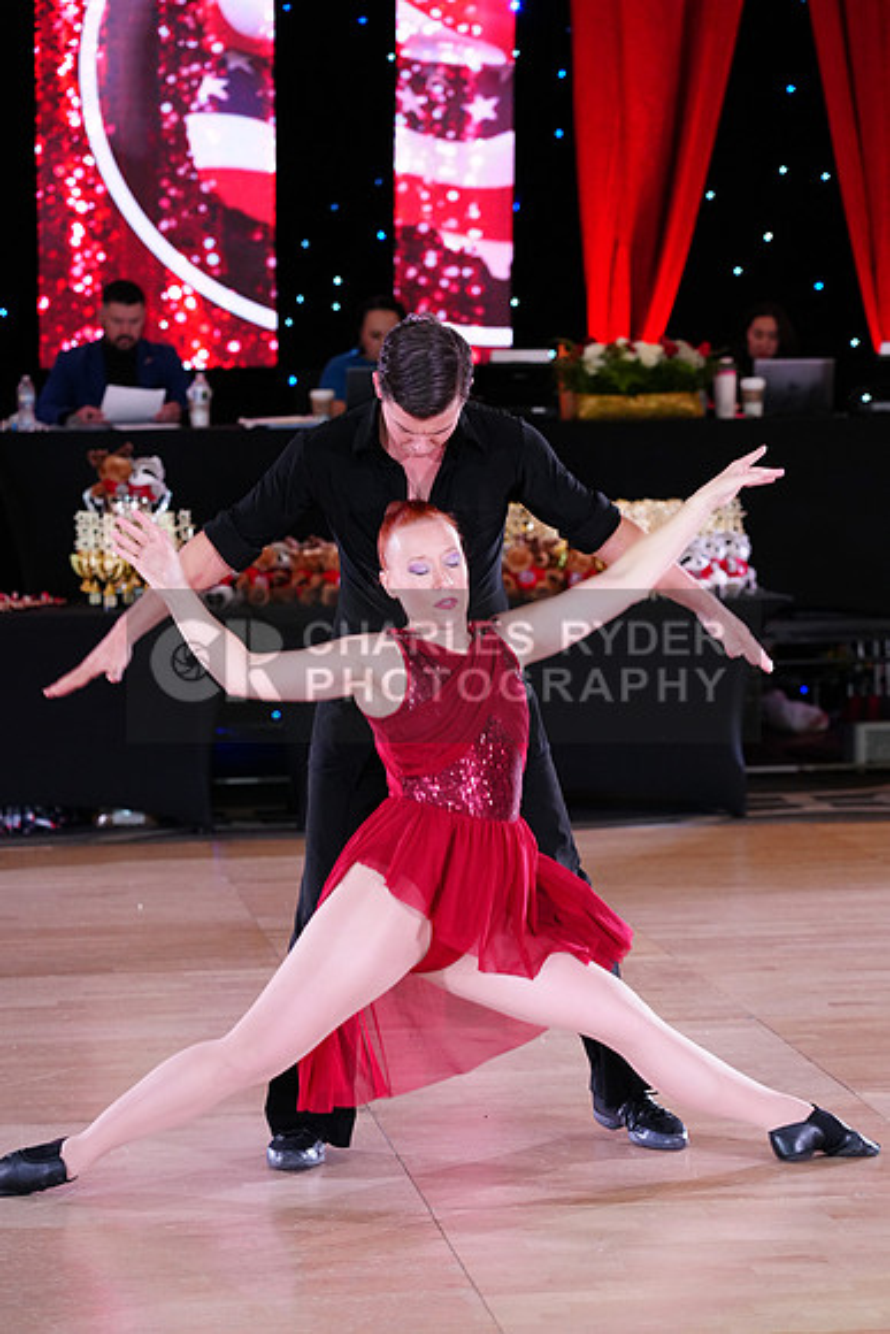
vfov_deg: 19.5
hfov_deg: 13.0
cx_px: 445
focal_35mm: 105
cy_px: 667
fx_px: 3891
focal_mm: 105
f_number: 4
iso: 2500
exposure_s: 1/250
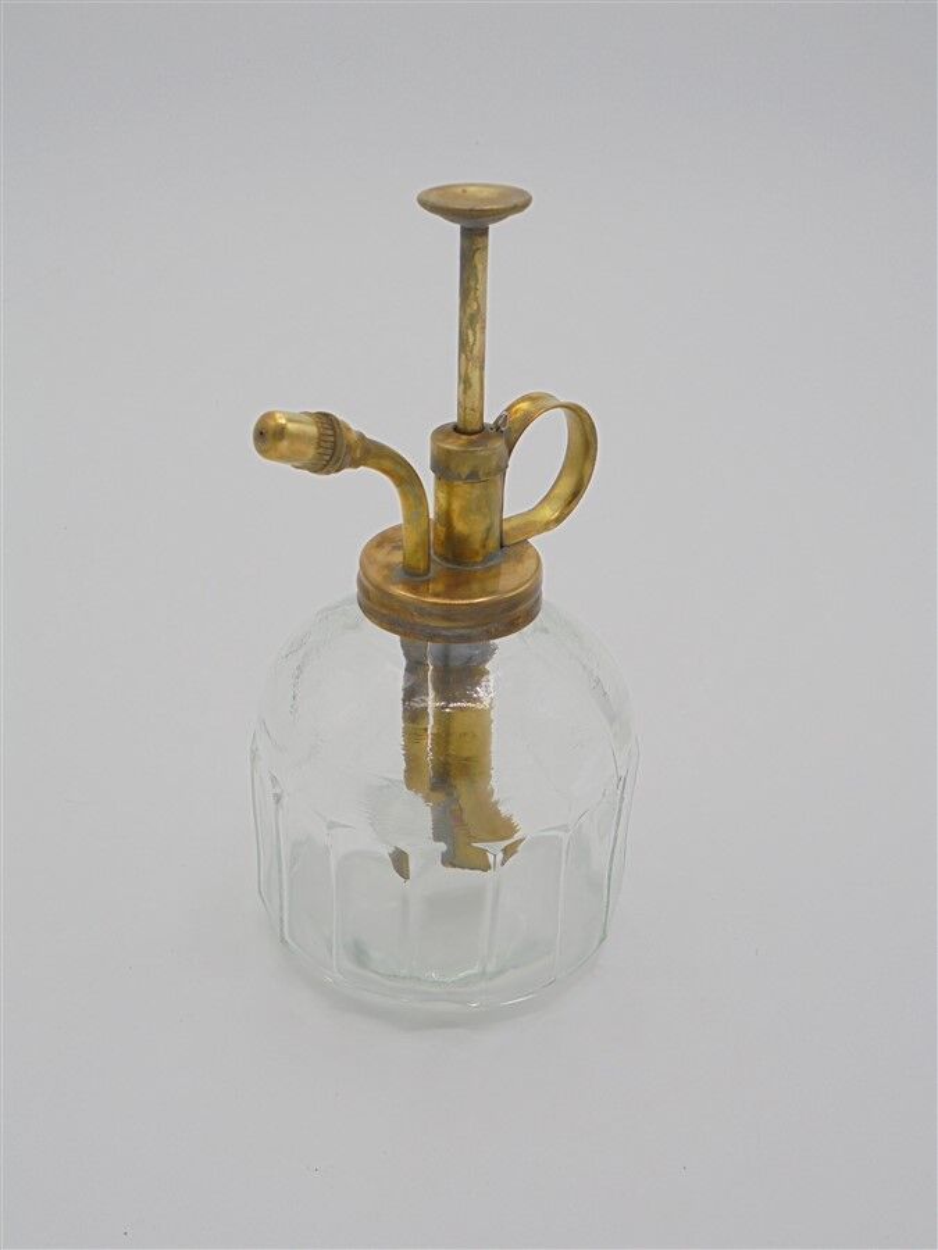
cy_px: 625
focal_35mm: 34
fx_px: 1228
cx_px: 469
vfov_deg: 54.0
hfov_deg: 41.8
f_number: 4
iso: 100
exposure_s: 1/320
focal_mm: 6.1
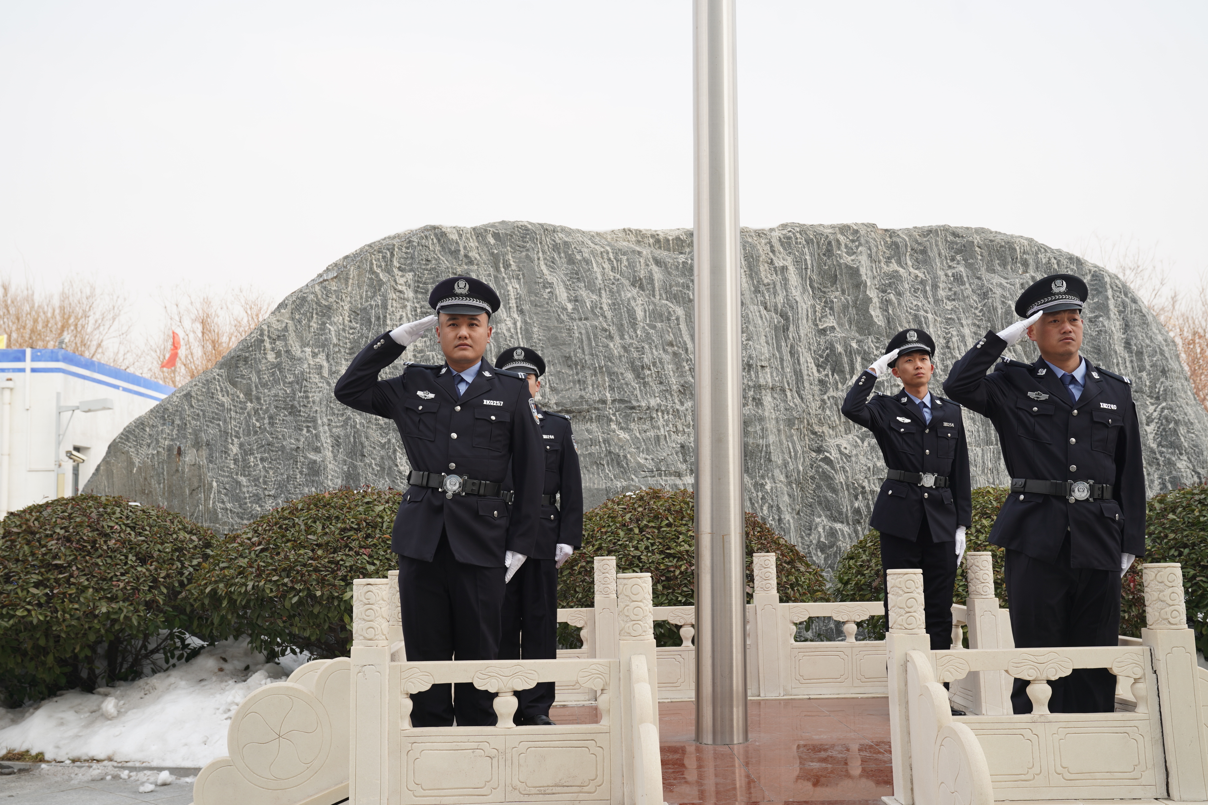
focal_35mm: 38
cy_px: 402
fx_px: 1275
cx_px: 604
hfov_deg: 50.7
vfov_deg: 35.1
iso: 100
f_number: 5.6
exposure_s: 1/125
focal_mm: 38
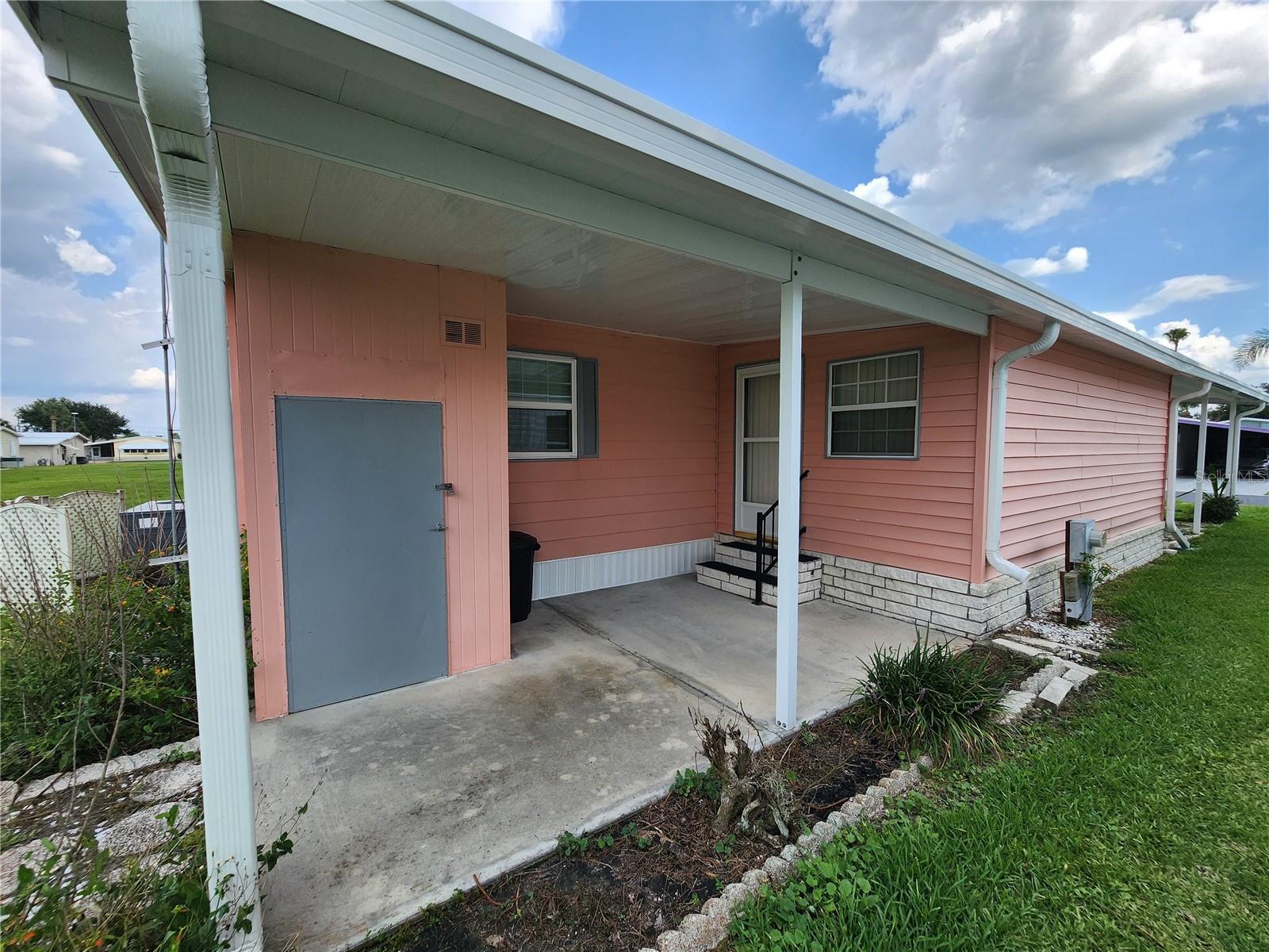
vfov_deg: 89.9
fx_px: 477
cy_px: 476
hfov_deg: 106.2
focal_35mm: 13
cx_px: 634
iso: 50
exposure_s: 1/1111
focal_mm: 2.2
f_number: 2.2
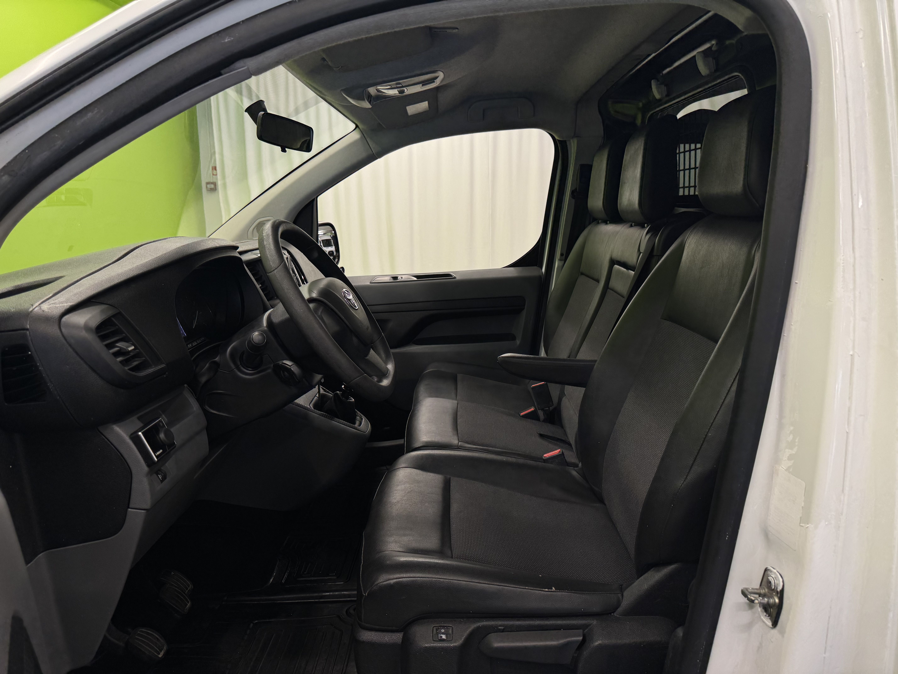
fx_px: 623
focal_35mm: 24
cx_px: 449
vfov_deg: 56.8
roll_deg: -0.1
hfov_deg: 71.6
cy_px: 337
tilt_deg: -11.3
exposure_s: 1/121
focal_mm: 6.76
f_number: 1.78
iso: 64
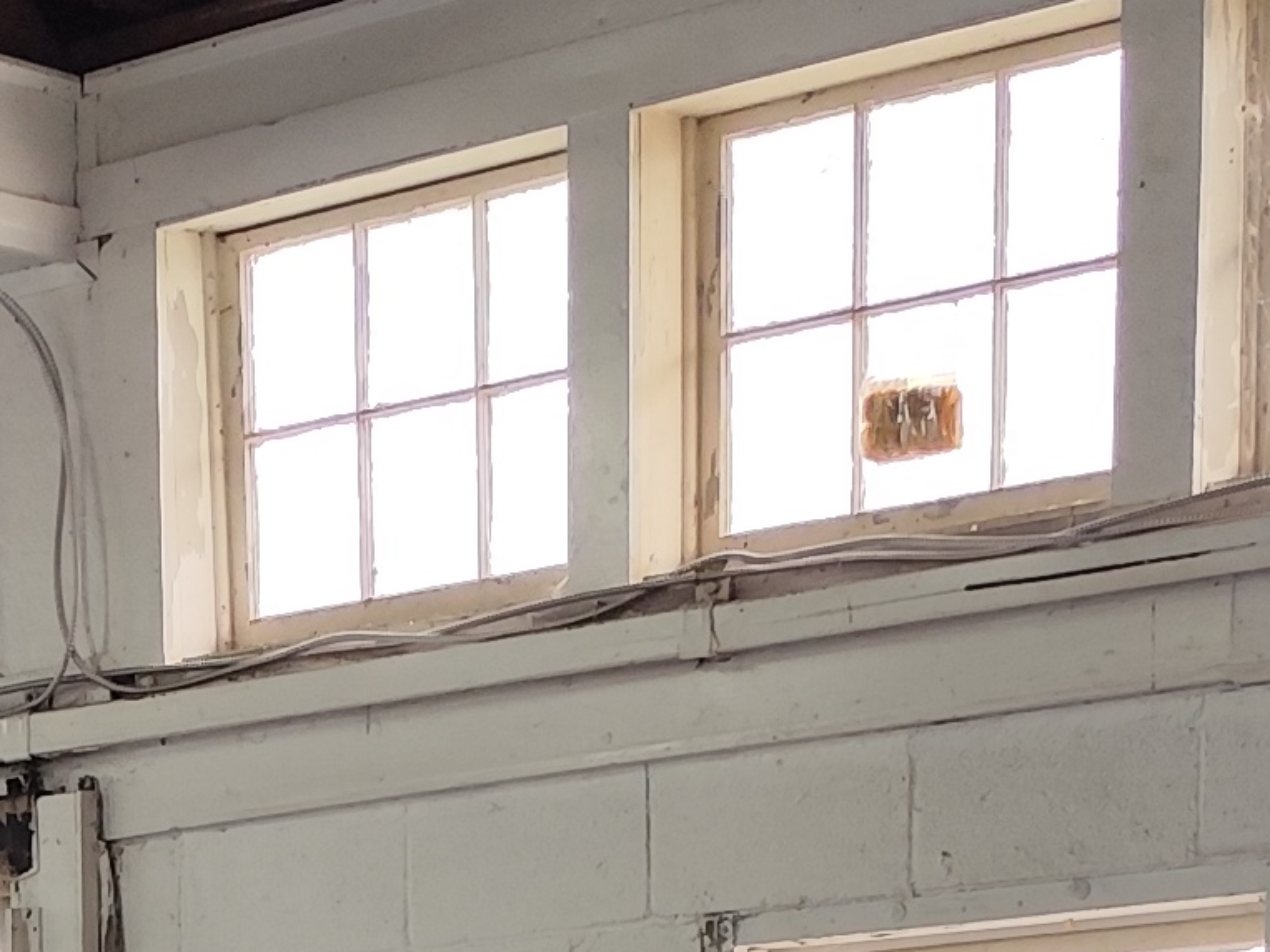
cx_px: -42
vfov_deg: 10.5
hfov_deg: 15.7
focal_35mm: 123
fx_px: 4512
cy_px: 2230
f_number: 1.65
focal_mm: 6.14
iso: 250
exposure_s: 1/120
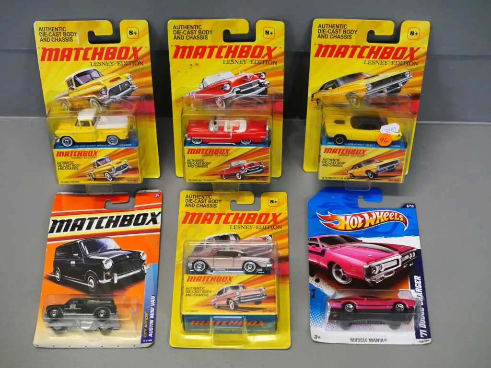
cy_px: 184
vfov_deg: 29.1
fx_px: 709
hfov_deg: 38.2
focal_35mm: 50
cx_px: 246
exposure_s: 1/500
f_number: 3.2
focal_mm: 25
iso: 3200
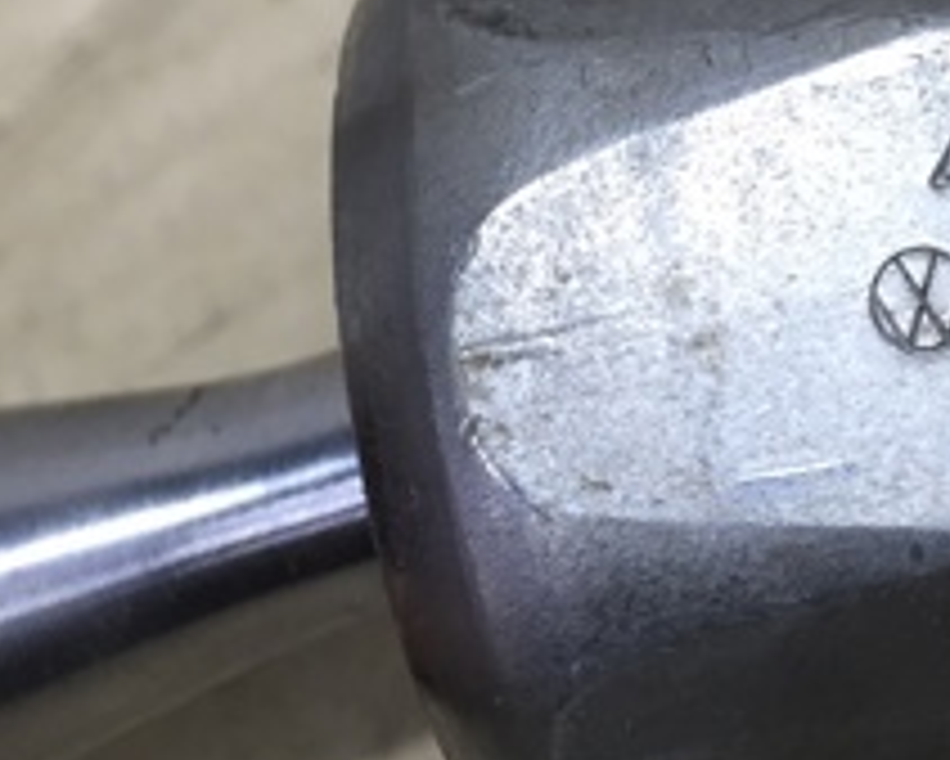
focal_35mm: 86
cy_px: 171
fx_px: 2419
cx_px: 855
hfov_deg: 21.7
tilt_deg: -50.6
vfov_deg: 17.7
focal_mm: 4.15
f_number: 2.2
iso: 50
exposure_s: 1/33
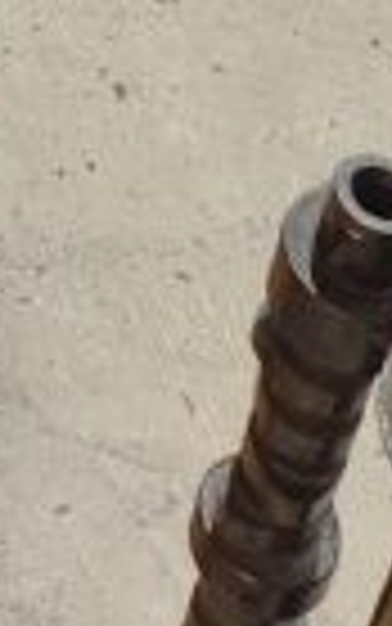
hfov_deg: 6.7
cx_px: -428
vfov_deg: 9.3
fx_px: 3210
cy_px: -1117
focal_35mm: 188
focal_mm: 5
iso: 800
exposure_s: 1/120
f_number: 1.8
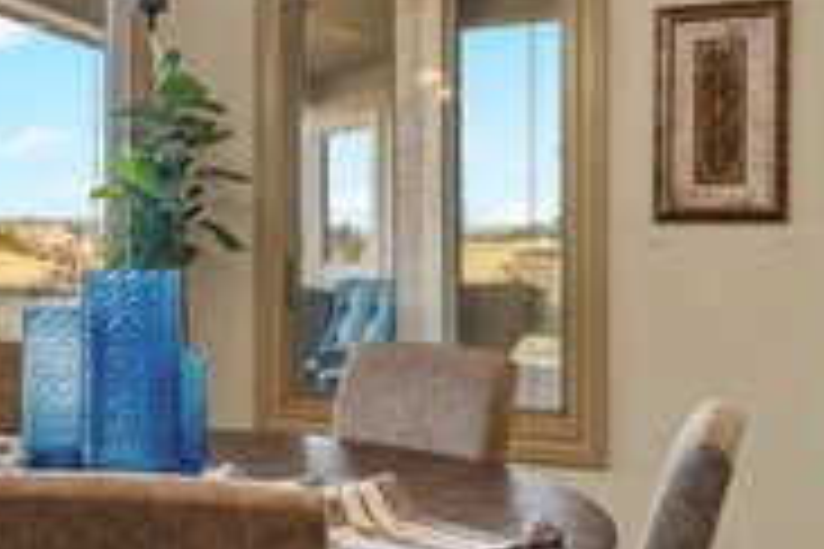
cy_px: 259
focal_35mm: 49
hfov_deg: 37.5
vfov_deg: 27.5
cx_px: 72
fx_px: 1121
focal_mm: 14
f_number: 7.1
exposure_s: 1/40
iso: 100
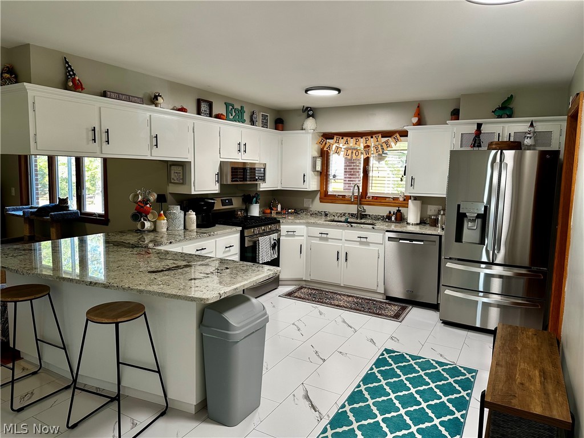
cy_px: 219
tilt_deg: -6.3
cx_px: 292
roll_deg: -0.9
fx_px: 405
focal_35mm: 24
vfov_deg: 56.8
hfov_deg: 71.6
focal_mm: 6.86
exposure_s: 1/60
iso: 125
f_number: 1.78
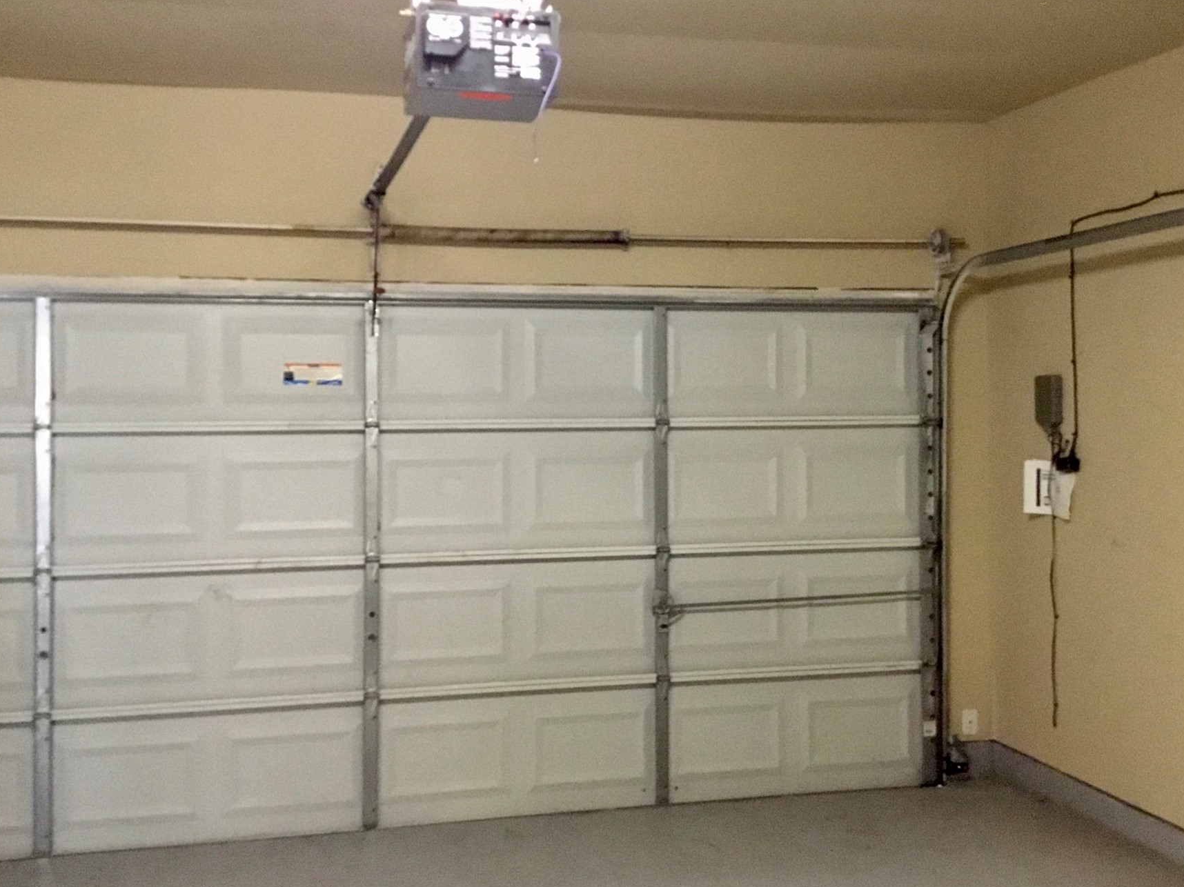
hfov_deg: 50.2
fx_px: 1265
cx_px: 598
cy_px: 393
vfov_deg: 38.6
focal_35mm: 37
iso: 320
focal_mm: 3.3
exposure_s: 1/15
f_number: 2.4
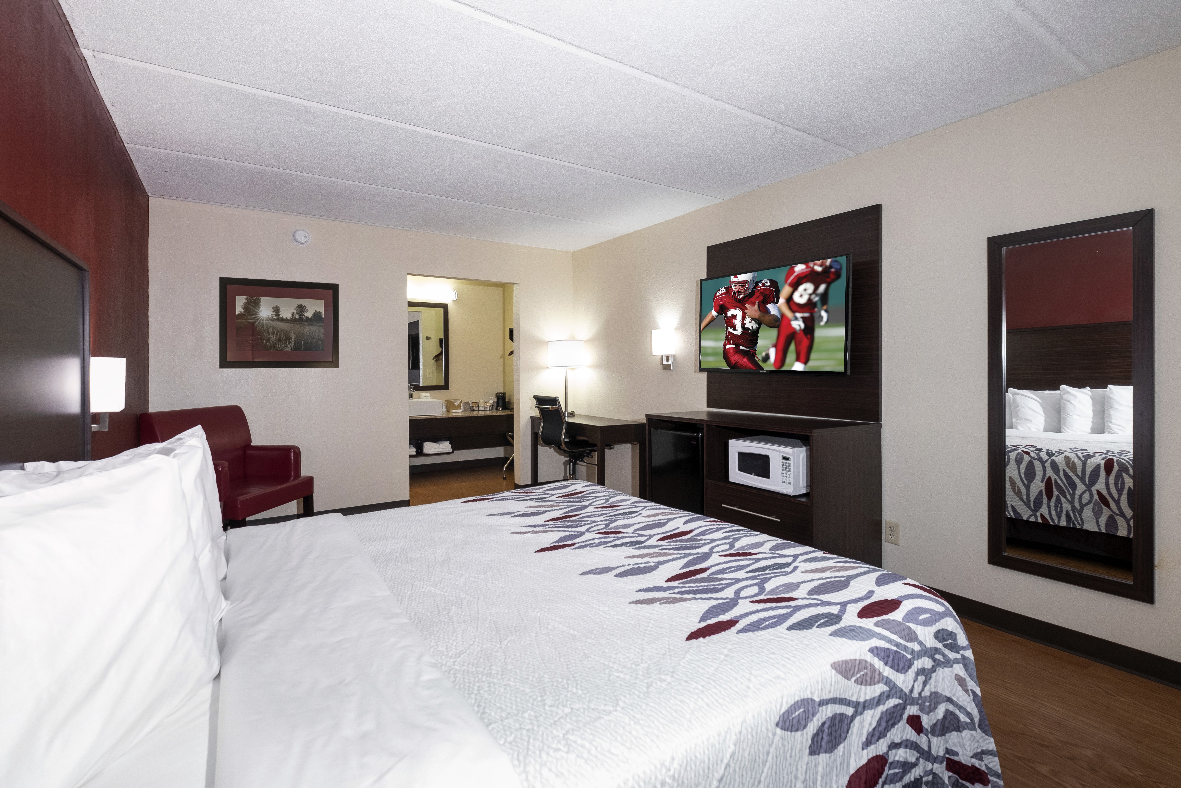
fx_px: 492
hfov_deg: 100.4
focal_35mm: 15
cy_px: 394
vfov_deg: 77.3
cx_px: 590
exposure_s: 1/25
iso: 500
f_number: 5.6
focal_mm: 10
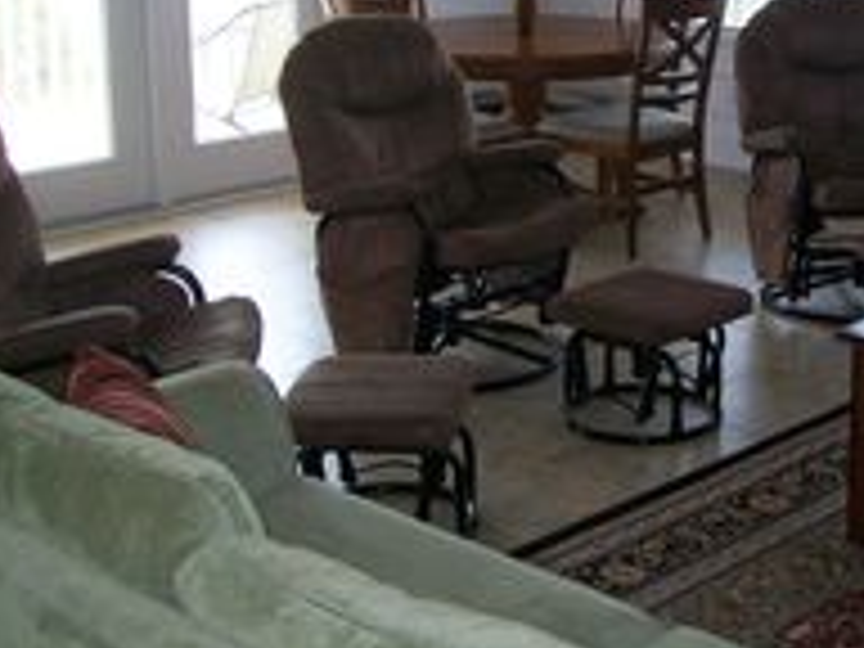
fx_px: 1622
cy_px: 130
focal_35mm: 65
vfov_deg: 22.3
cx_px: 702
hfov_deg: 29.1
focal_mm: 6.1
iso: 64
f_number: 2.7
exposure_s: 1/100
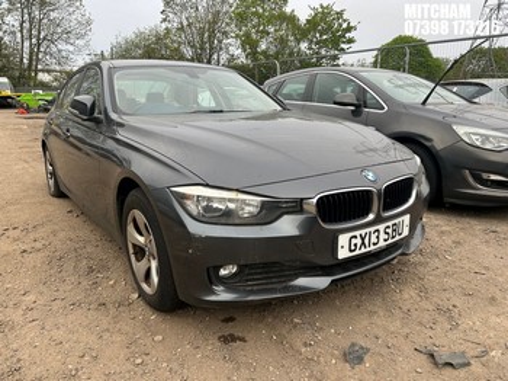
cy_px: 190
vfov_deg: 53.0
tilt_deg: -12.2
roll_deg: -0.4
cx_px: 254
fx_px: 381
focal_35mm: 26
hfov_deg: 67.3
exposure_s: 1/443
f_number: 1.5
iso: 50
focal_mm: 5.7
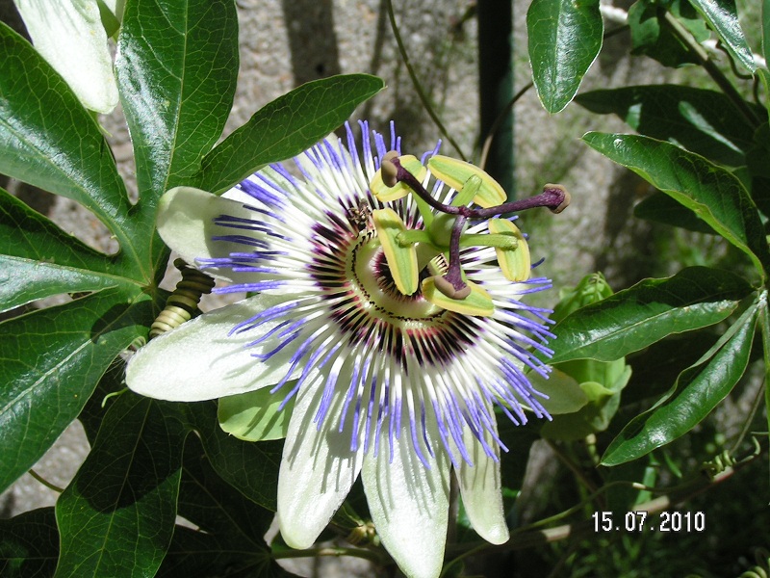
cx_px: 385
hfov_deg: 30.7
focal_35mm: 63
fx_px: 1401
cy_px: 289
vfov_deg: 23.3
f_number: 5
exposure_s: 1/640
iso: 50
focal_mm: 9.7
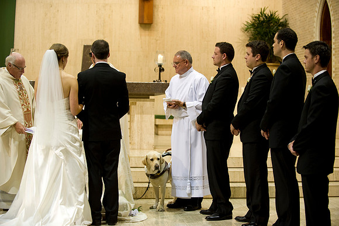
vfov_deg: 19.4
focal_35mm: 70
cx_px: 170
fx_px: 659
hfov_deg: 28.9
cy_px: 113
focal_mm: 70
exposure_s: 1/60
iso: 1250
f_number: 2.8
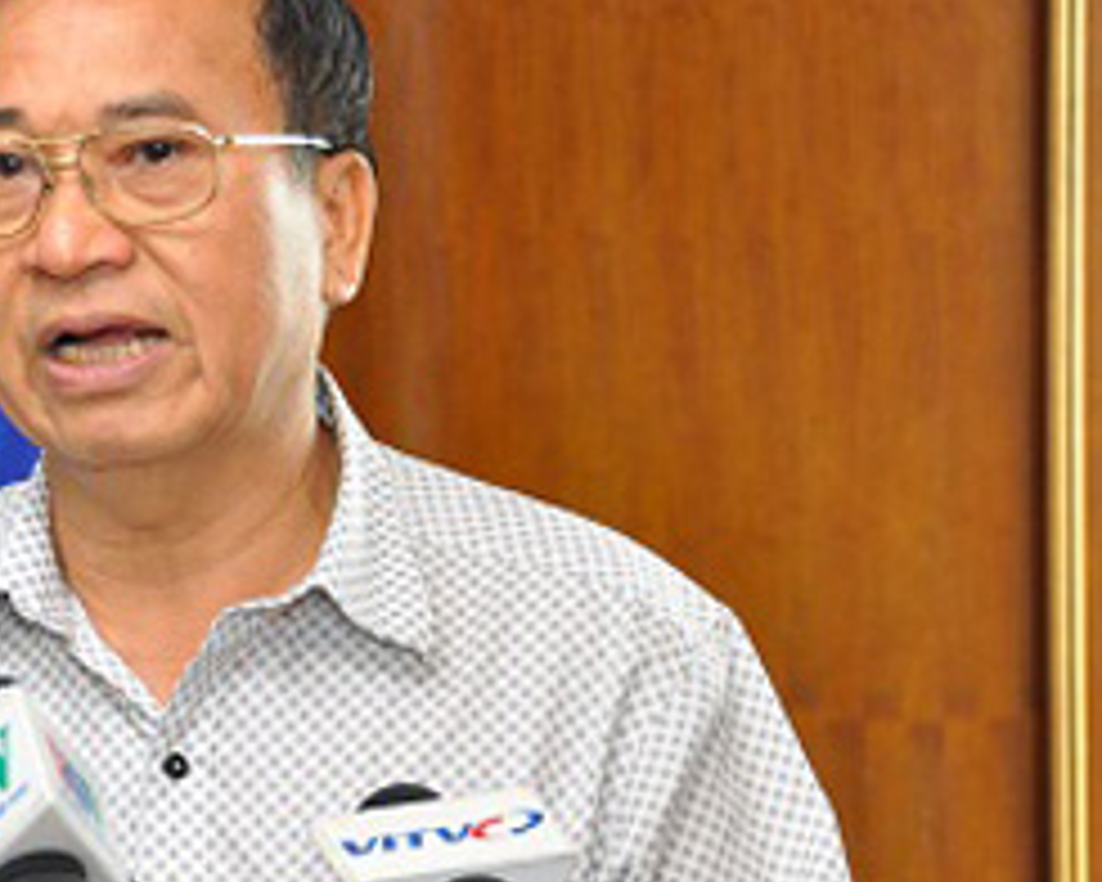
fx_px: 4501
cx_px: 277
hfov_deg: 13.9
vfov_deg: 11.2
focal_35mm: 138
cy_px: 549
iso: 800
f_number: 4.5
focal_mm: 48
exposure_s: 1/60
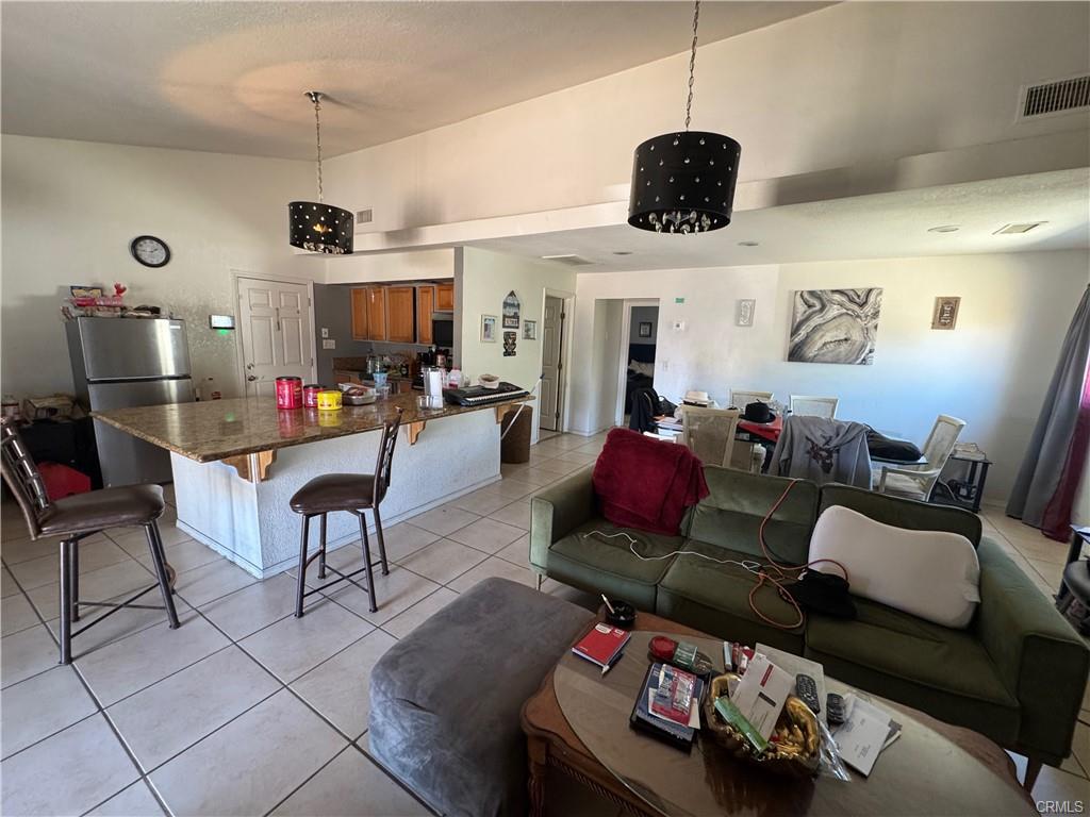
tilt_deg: -10.6
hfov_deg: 102.1
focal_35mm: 14
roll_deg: -1.9
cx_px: 545
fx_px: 441
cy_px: 408
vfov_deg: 85.7
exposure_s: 1/60
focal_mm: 2.22
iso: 320
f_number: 2.2
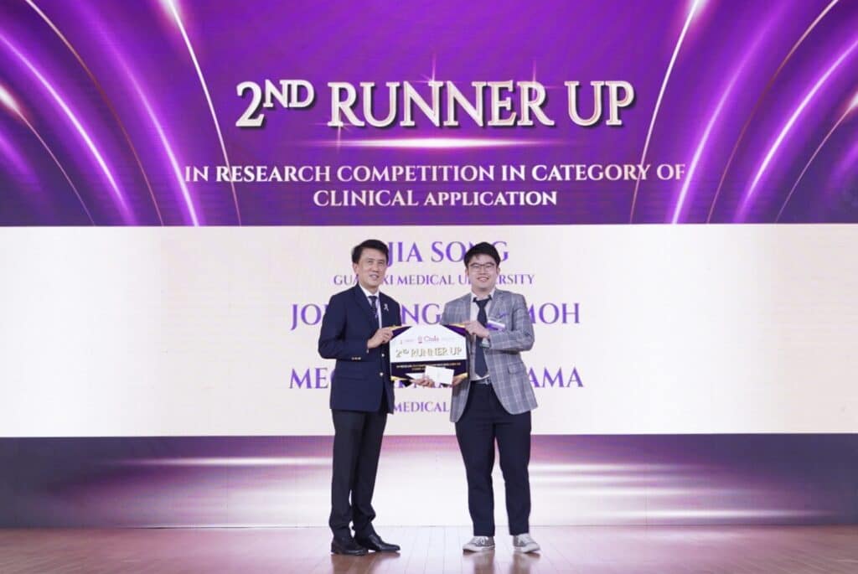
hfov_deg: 44.5
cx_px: 429
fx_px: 1050
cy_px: 287
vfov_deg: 30.6
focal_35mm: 44
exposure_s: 1/60
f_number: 4
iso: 640
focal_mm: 44
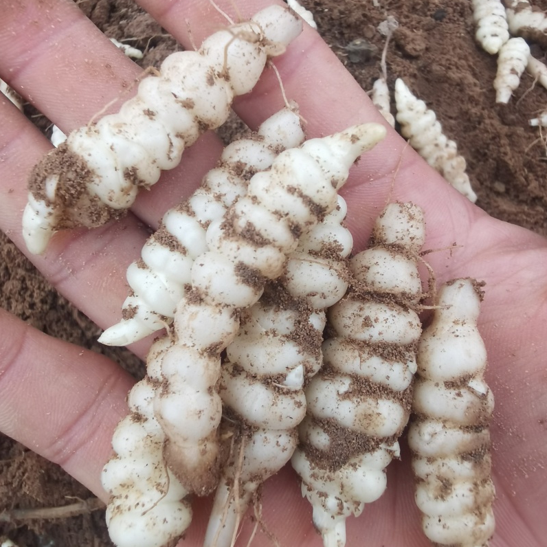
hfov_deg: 51.1
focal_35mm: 32
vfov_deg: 50.8
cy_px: 325
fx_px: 572
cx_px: 274
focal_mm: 2.26
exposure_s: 1/100
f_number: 2.2
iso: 100
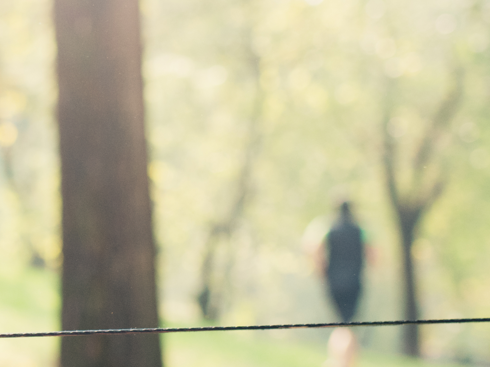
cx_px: -271
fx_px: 2081
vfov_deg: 10.1
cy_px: 147
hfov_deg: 12.7
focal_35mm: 147
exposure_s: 1/500
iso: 500
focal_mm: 35
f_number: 2.8
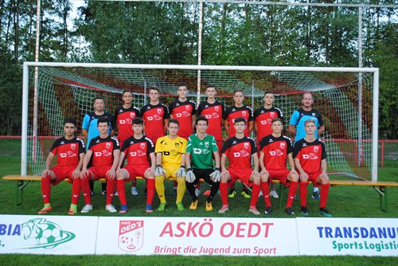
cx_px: 199
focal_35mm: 45
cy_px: 133
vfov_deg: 29.9
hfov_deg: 43.6
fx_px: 498
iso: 800
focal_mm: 30
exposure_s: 1/400
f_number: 5
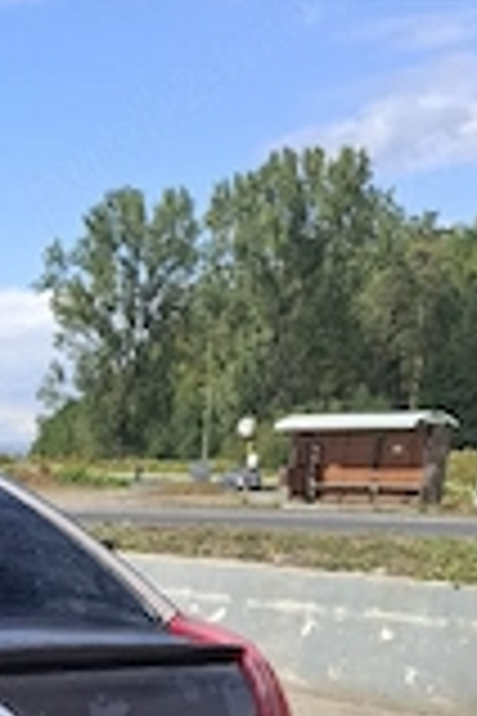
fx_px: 1192
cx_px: -90
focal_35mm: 60
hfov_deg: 21.1
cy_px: 860
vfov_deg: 28.9
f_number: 1.8
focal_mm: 5.54
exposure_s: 1/909
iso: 50
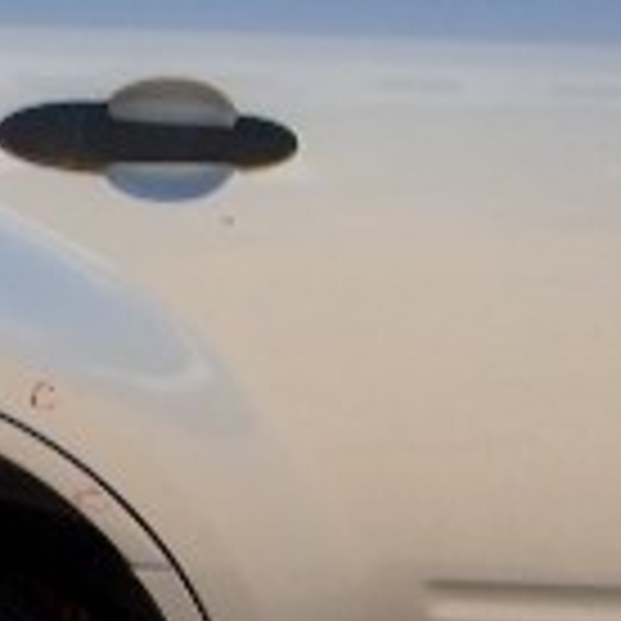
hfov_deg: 14.6
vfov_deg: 15.7
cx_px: -306
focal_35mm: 111
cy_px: 212
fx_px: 2253
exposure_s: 1/50
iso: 80
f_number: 10.4
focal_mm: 4.9
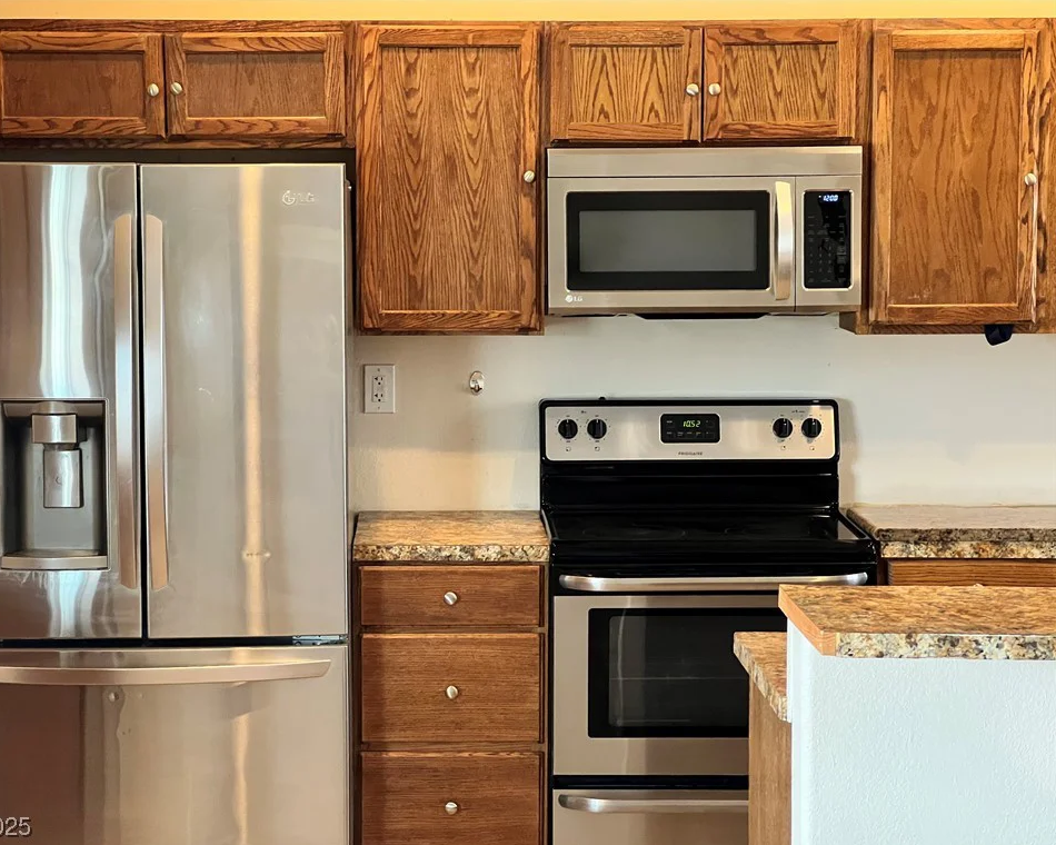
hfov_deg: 23.6
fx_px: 2532
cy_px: 425
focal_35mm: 81
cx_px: 488
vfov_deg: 18.9
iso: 320
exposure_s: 1/60
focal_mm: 9
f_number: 2.8
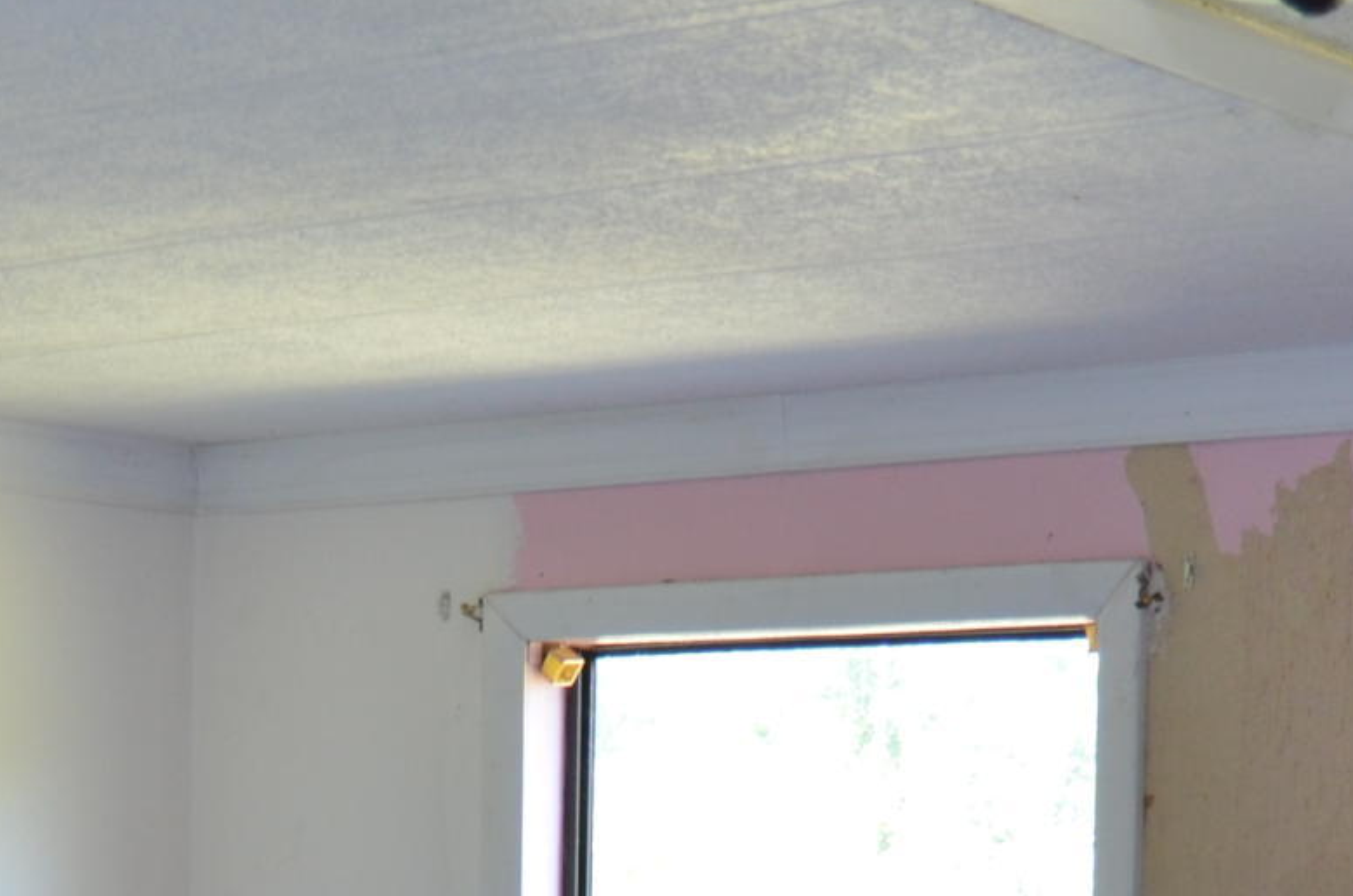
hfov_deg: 19.6
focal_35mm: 104
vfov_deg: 12.3
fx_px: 3901
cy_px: 1470
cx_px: 398
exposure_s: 1/80
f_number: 4.5
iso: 400
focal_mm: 18
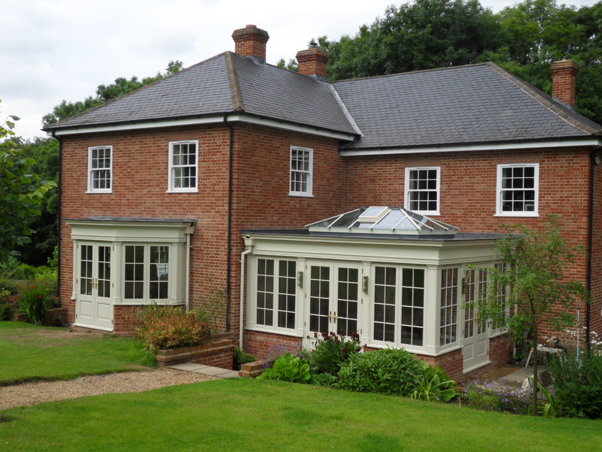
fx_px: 783
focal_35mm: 45
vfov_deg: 32.2
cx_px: 301
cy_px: 226
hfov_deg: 42.1
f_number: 4.2
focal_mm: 7.9
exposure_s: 1/500
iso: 80
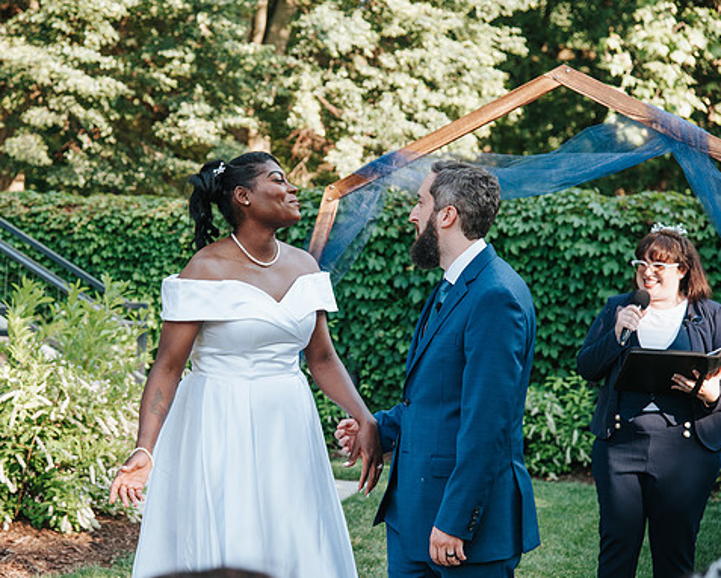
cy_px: 287
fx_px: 1900
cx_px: 295
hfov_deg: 21.5
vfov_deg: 17.3
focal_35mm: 89
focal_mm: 78
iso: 400
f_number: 4.5
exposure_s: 1/320
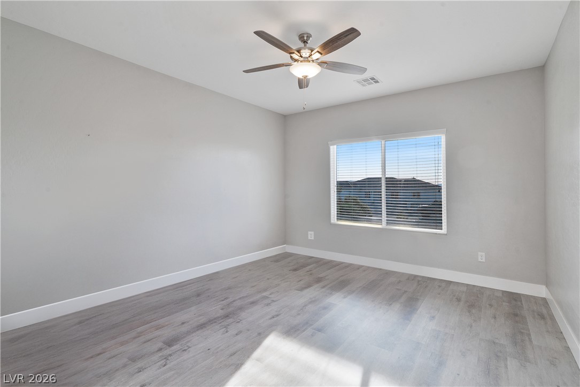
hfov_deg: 96.7
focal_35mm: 16
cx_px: 290
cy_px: 194
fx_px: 258
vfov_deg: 73.8
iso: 500
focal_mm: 16
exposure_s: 1/50
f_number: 10
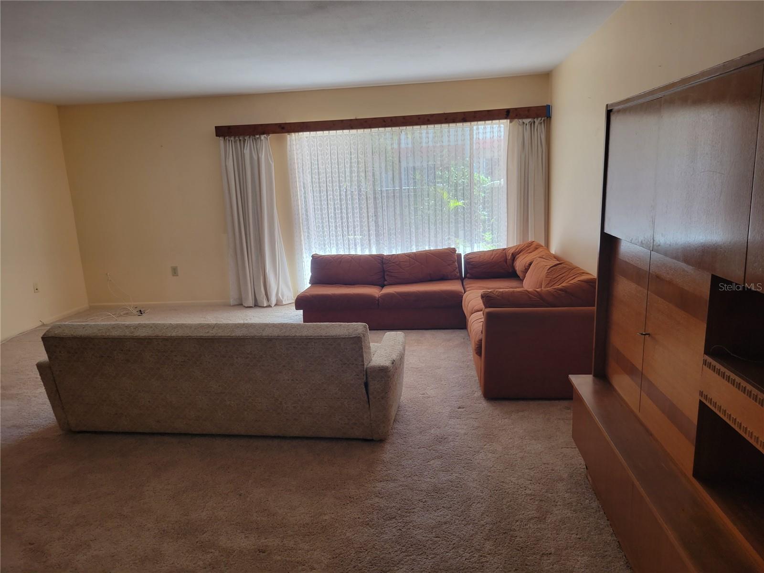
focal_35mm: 26
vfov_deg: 53.1
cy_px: 286
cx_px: 382
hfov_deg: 67.3
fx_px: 574
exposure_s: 1/120
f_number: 1.8
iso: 64
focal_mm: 5.4
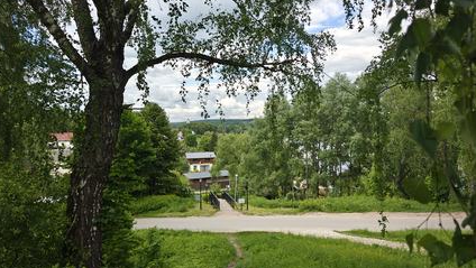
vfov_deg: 44.4
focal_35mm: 26
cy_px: 128
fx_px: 328
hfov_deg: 71.9
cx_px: 241
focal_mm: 6.06
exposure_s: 1/511
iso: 50
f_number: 1.6
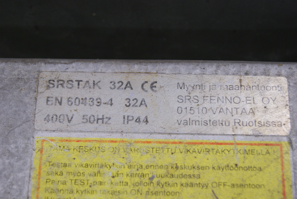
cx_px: 148
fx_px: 681
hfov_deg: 24.6
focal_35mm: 82
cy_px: 100
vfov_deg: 16.6
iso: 400
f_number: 5.6
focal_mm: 55
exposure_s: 1/13
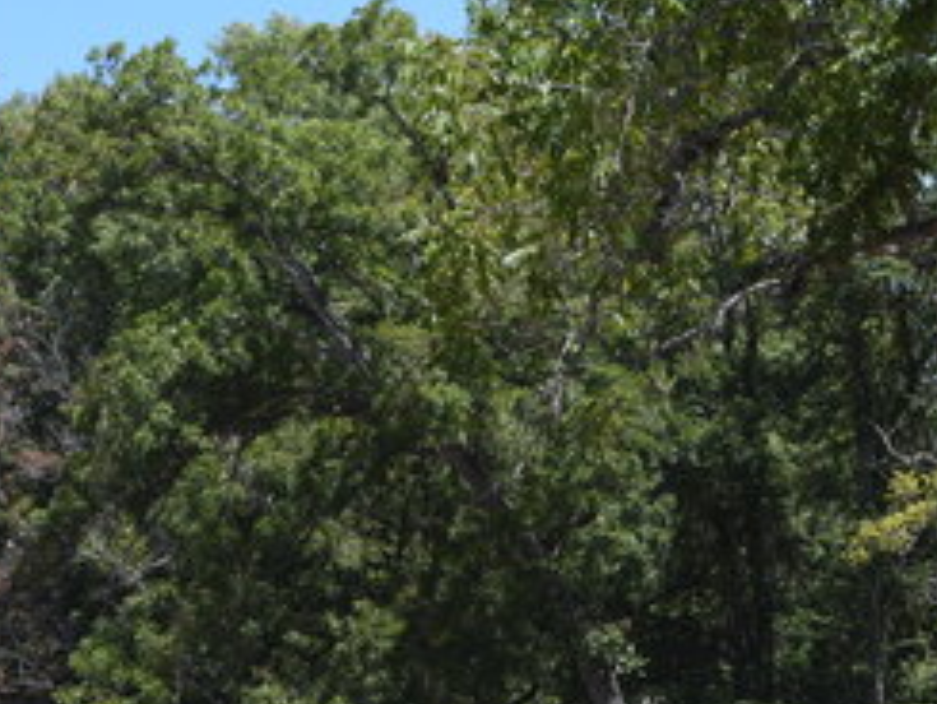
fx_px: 5579
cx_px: 562
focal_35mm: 206
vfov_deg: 7.2
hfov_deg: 9.6
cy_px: 593
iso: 100
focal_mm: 55
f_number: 8
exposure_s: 1/250
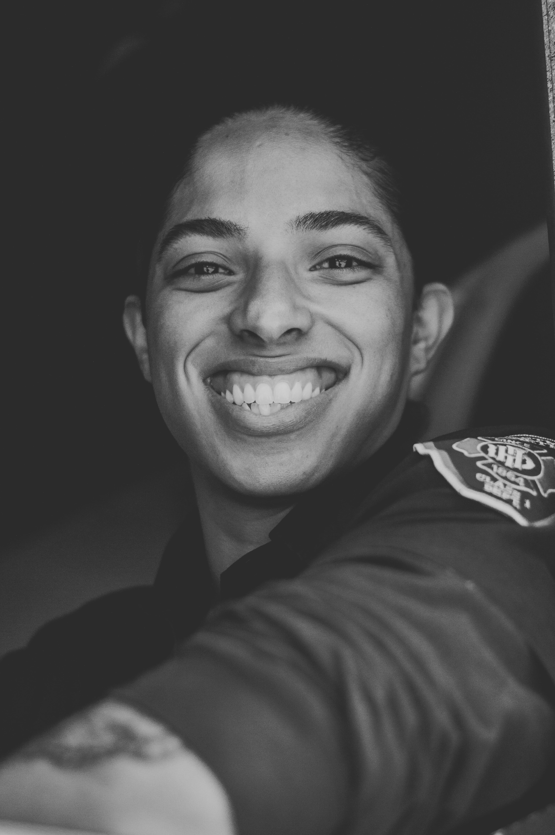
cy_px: 418
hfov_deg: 18.1
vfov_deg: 27.0
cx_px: 278
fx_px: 1737
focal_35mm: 75
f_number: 2
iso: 400
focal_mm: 50
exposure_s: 1/4000
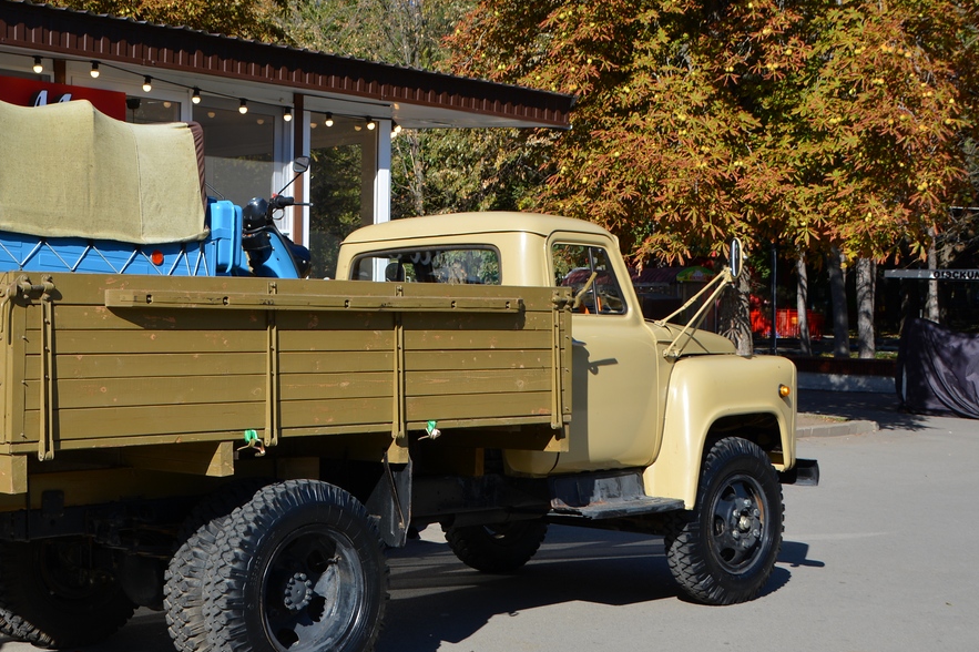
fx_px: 1441
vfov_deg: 25.5
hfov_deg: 37.1
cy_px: 313
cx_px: 319
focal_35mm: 53
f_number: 8
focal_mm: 26
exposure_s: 1/250
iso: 125
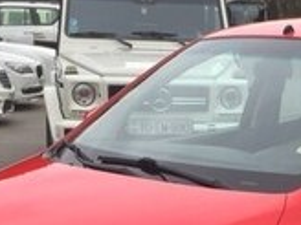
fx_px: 1017
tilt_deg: -14.2
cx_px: 321
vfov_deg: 12.4
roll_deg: -1.3
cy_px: 272
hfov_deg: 16.4
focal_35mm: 117
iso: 32
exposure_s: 1/110
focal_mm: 4.15
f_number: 2.2
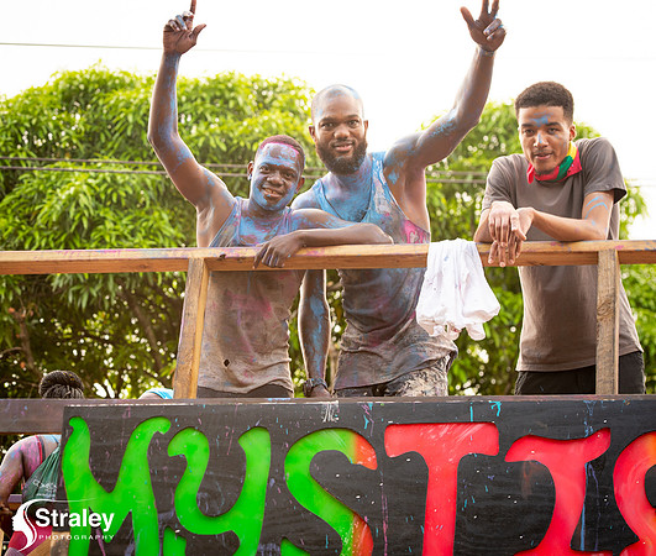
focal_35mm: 105
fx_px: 2088
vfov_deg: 15.2
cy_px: 278
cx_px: 238
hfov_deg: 17.8
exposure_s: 1/160
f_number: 5.6
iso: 400
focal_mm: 90
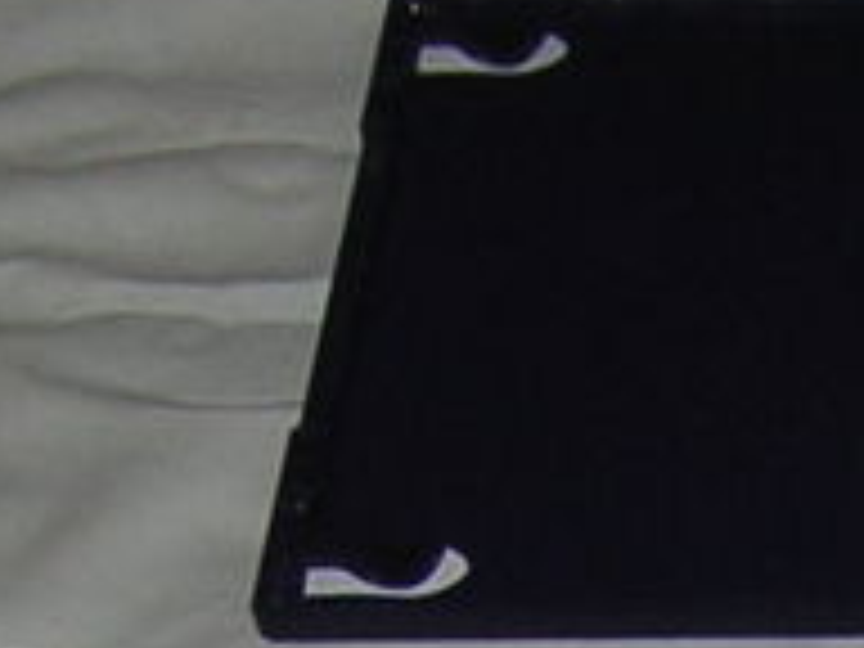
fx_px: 5591
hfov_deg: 8.7
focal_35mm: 224
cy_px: 1404
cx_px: 1143
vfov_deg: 6.4
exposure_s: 1/60.1
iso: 50
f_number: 2.8
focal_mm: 5.6
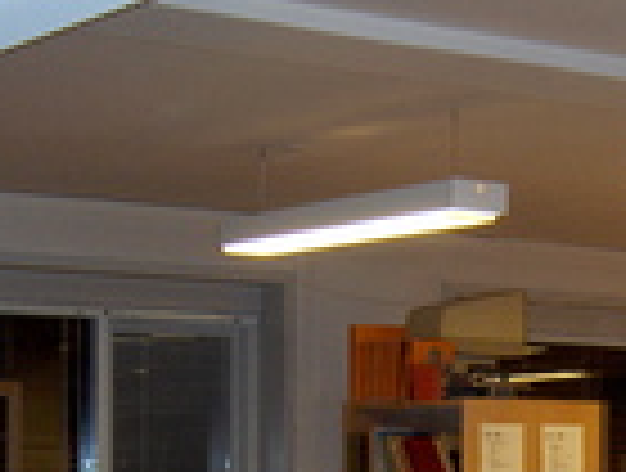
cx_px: 500
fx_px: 2031
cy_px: 605
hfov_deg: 17.4
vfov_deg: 12.9
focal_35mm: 112
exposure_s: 1/60
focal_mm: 8
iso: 100
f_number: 2.8
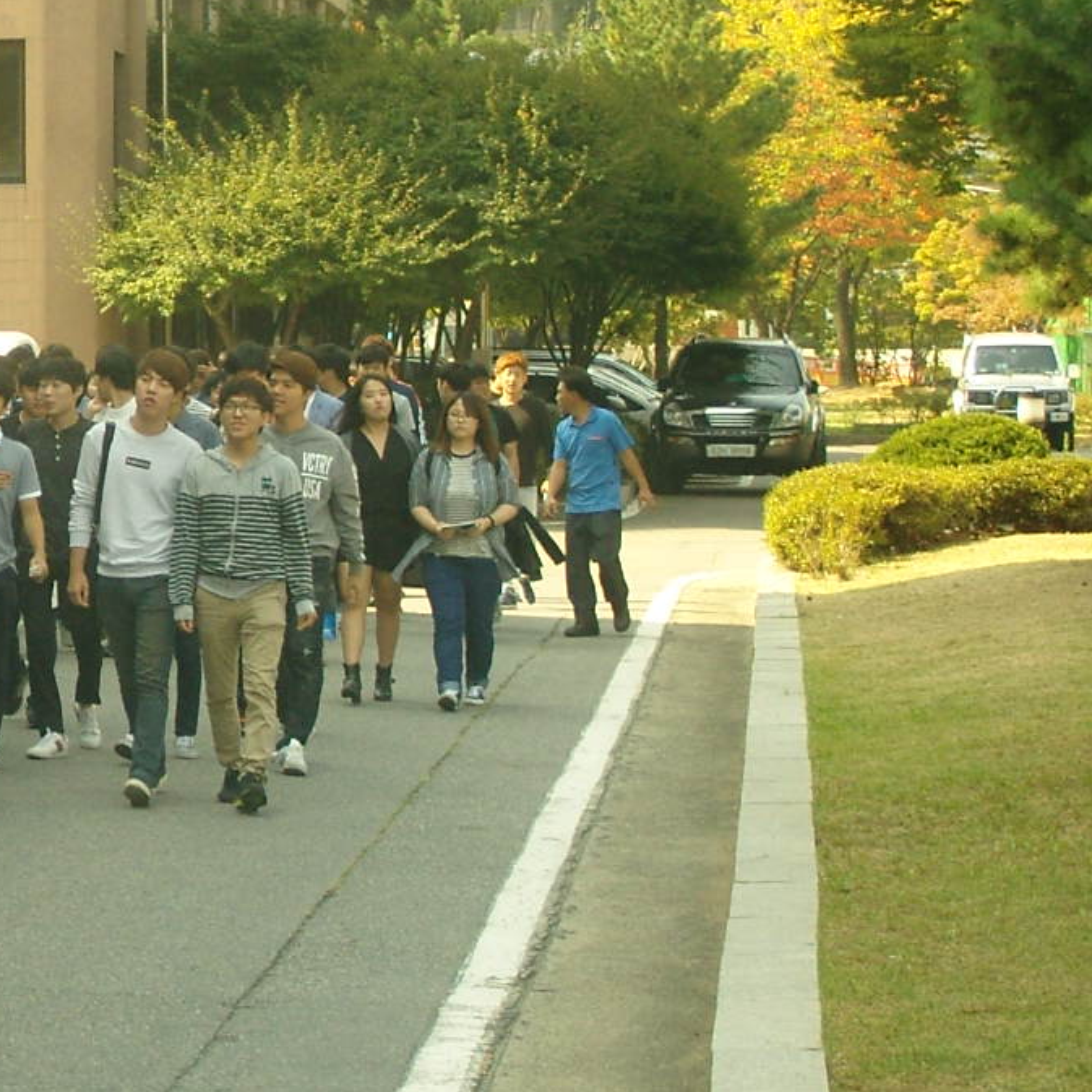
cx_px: -464
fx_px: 5568
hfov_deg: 10.9
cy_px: 372
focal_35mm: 156
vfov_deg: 11.2
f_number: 3.1
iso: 80
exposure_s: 1/320
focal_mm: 11
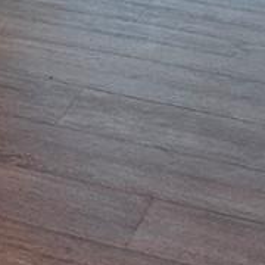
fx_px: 1568
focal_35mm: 181
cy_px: -353
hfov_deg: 9.1
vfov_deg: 8.8
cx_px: -264
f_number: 1.8
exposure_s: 1/120
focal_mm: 5.4
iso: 320
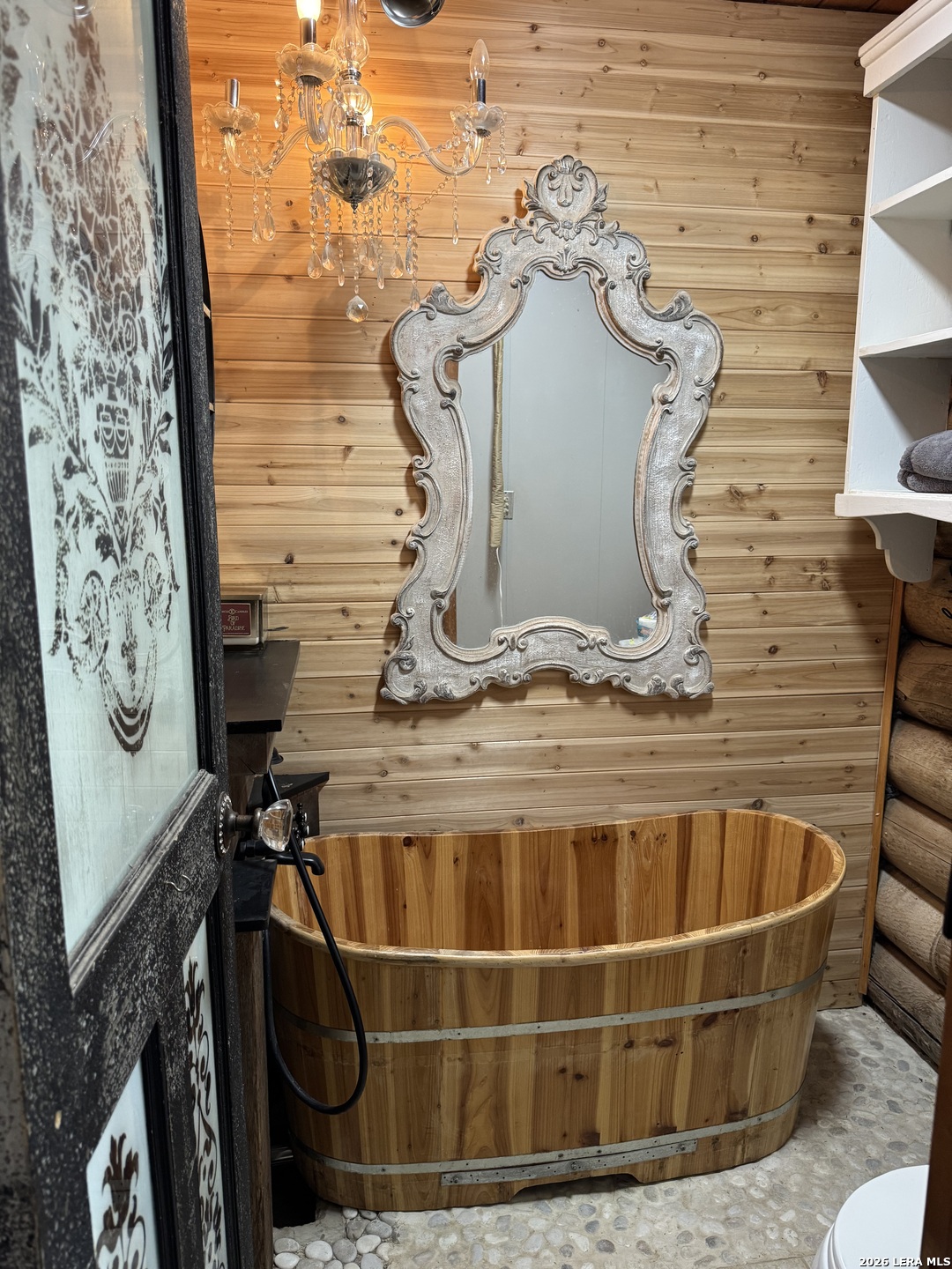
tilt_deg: -9.8
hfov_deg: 56.8
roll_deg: +0.9
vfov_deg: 71.6
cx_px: 476
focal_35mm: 24
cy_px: 634
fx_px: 880
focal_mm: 6.76
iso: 320
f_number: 1.78
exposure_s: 1/60
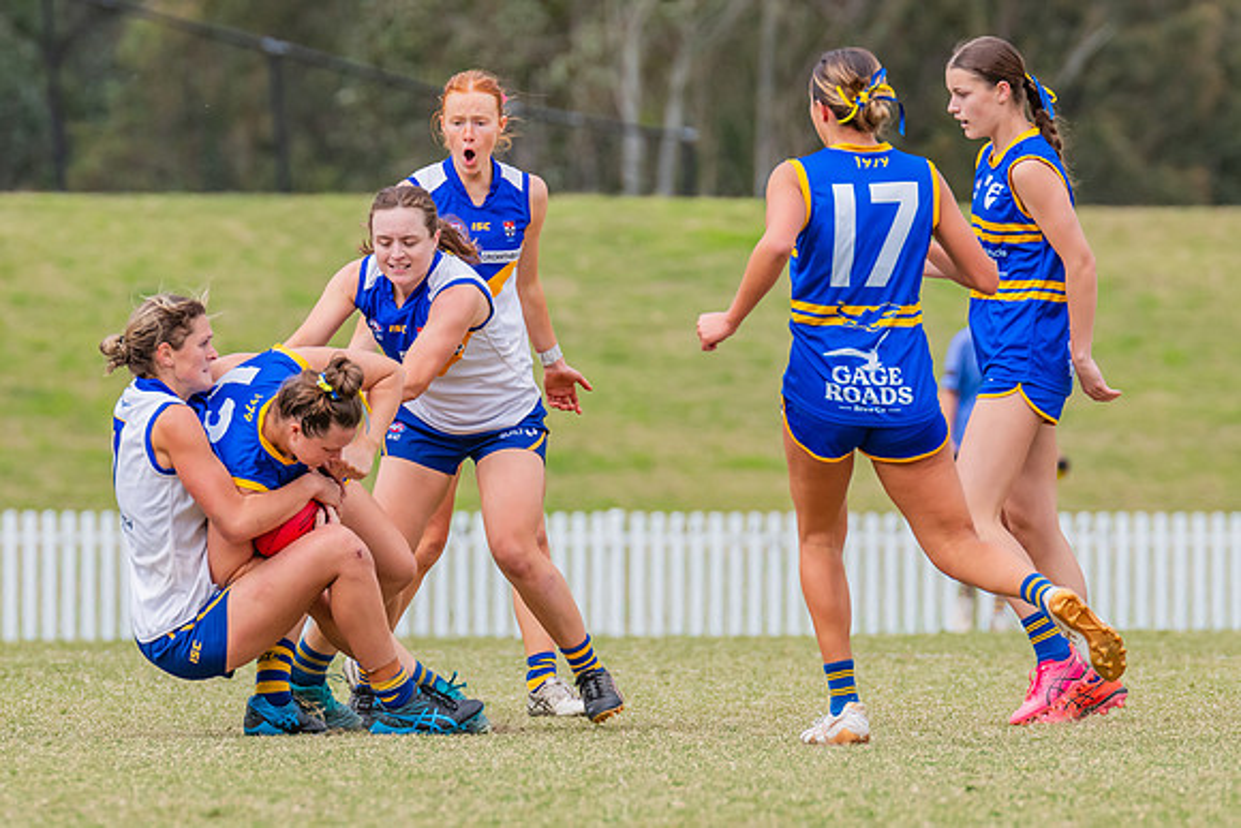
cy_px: 448
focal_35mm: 647
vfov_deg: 2.1
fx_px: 22315
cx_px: 449
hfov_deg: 3.2
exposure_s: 1/1250
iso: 800
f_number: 8
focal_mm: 420
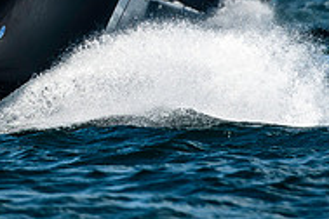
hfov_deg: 0.9
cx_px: 9
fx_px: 20917
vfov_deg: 0.6
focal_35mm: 2289
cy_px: -26
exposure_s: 1/2000
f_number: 5.6
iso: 400
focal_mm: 400
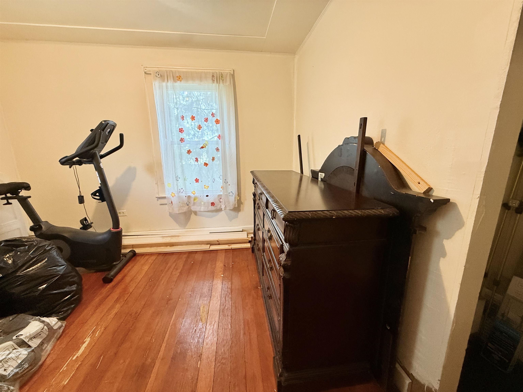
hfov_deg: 102.1
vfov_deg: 85.7
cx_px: 262
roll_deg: +0.5
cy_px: 196
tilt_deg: -12.0
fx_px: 212
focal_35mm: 14
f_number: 2.2
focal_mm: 2.22
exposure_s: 1/60
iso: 400
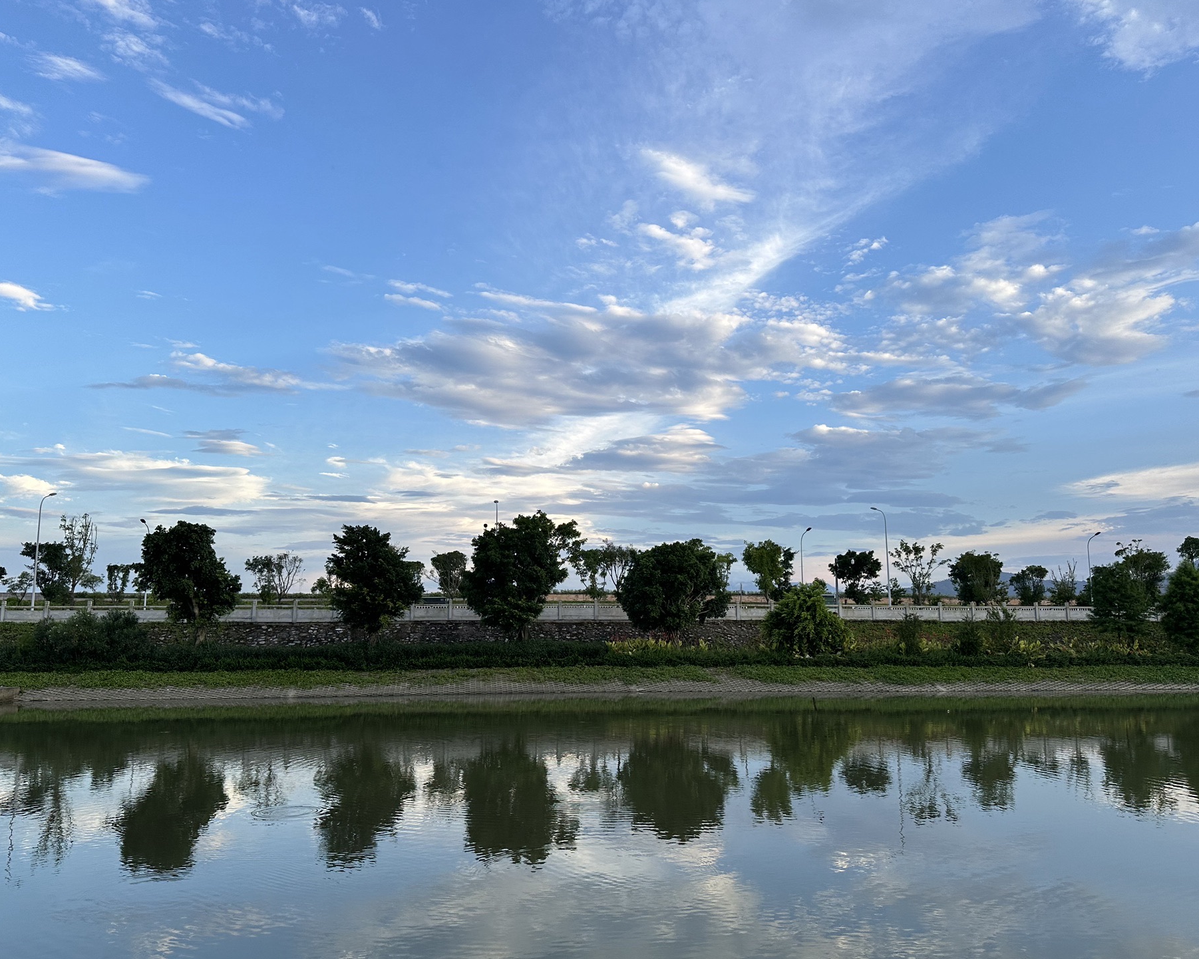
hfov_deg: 66.0
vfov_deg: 54.9
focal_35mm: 26
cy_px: 490
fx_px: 923
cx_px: 600
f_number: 1.78
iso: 80
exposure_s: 1/667
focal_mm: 6.86
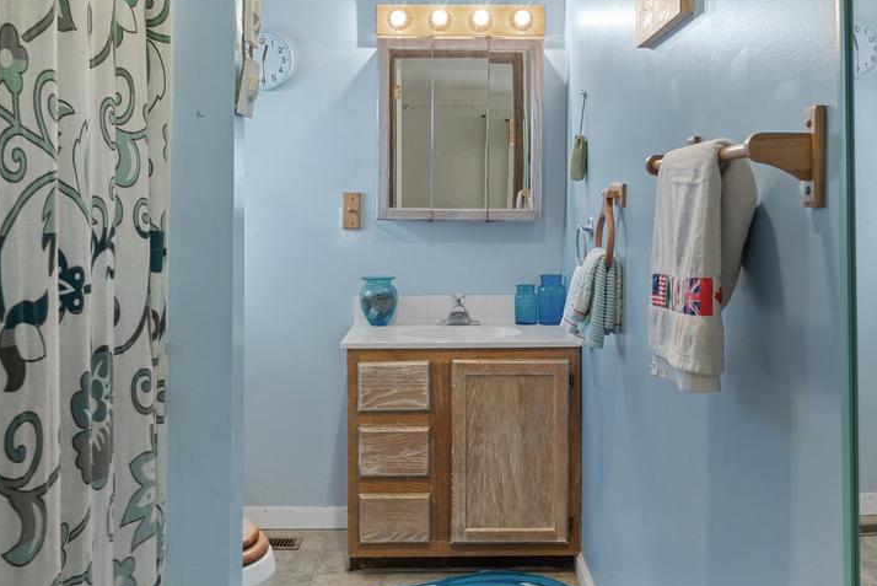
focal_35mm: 43
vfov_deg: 31.1
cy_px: 214
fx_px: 1048
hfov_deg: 45.4
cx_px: 466
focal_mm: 20
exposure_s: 2.5
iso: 100
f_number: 9
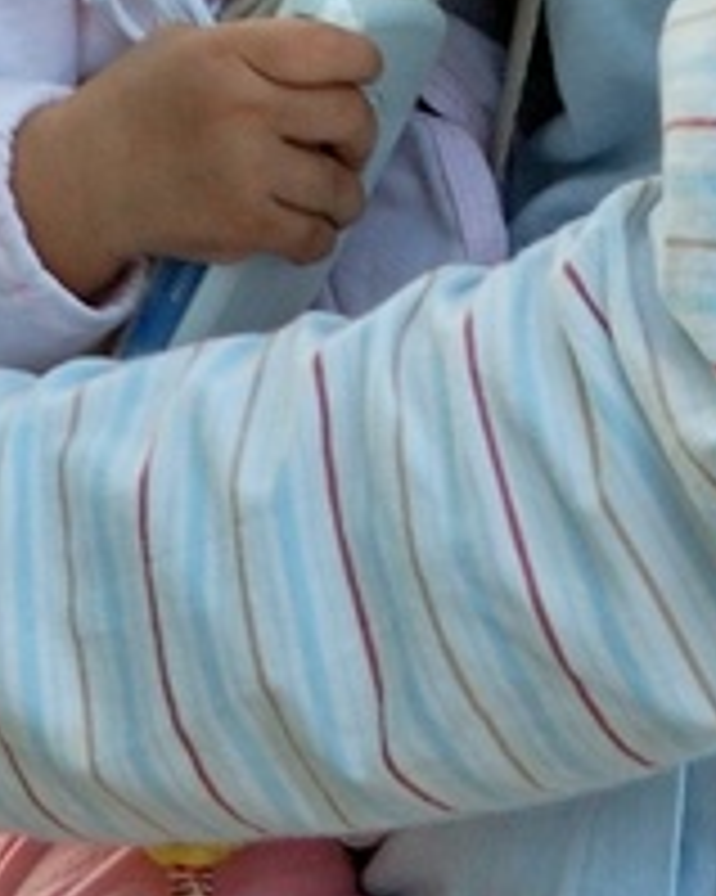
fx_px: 4613
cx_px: 660
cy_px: -252
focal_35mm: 174
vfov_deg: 10.9
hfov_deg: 8.8
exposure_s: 1/250
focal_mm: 24
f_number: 6.3
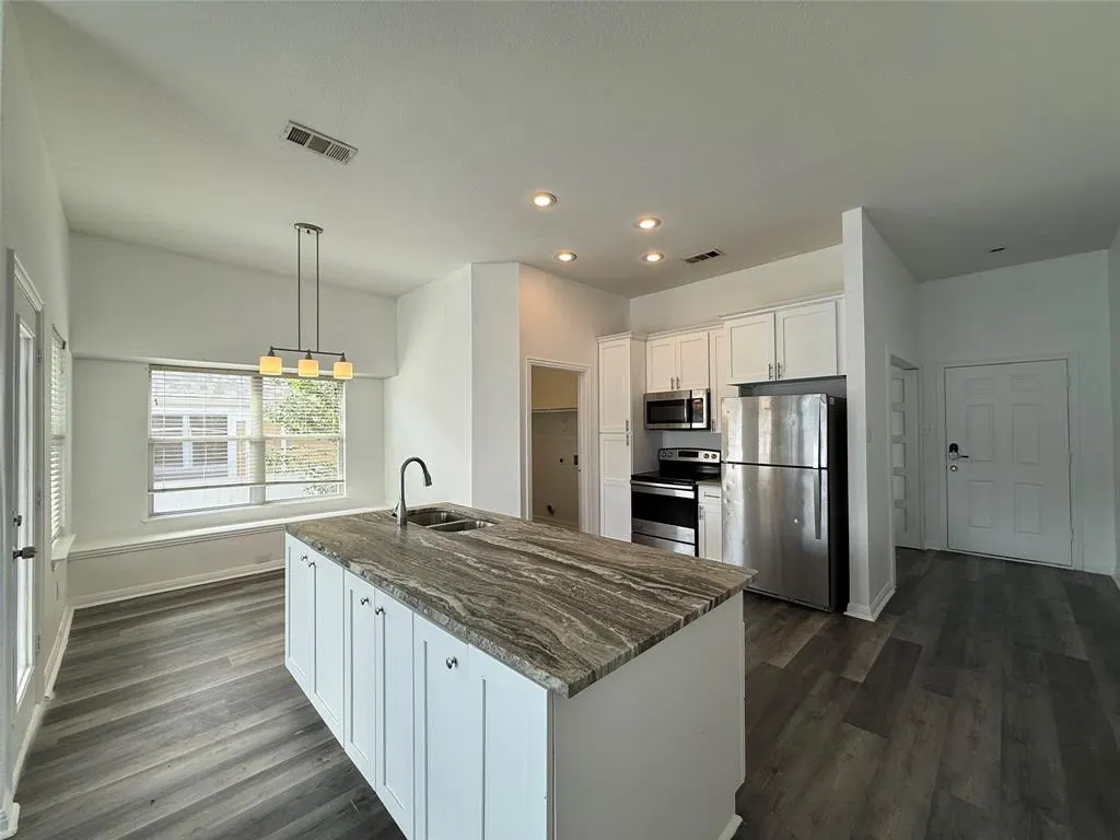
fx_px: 453
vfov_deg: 85.7
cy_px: 420
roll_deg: +0.3
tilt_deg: +1.0
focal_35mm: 14
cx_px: 560
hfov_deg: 102.1
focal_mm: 2.22
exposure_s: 1/120
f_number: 2.2
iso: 50
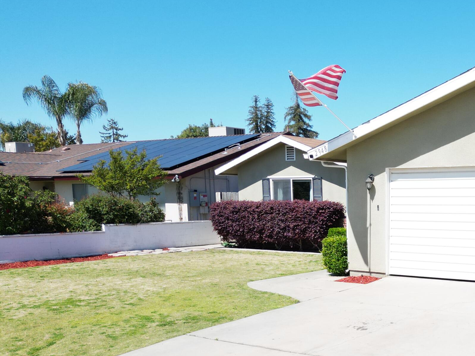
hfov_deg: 39.5
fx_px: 617
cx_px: 412
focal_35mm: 45
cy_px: 293
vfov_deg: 31.2
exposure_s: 1/2500
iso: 200
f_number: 1.7
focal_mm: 6.72
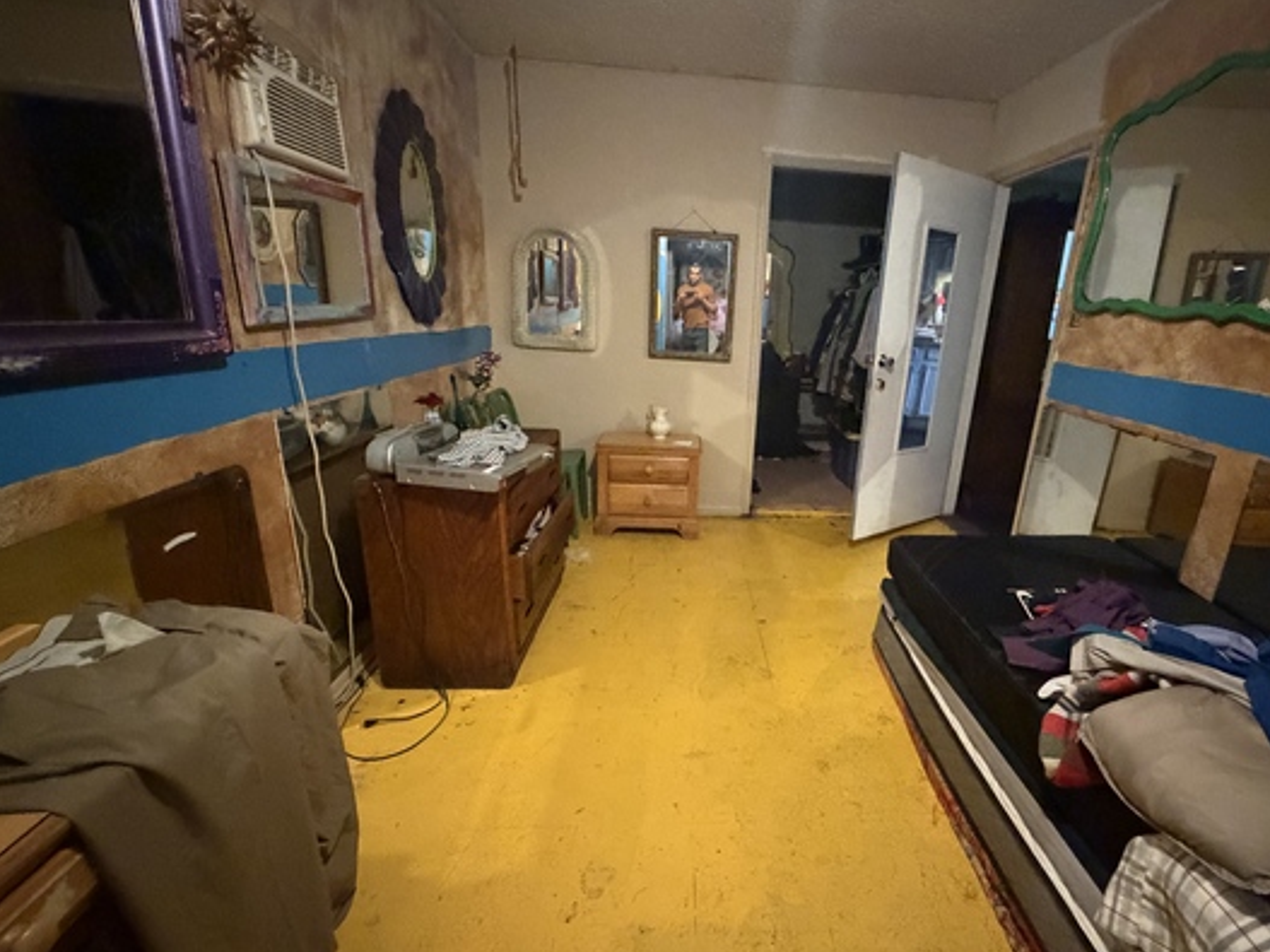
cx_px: 733
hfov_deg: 90.4
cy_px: 492
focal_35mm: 17
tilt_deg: -17.1
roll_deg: -3.7
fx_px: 624
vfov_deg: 74.7
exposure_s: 1/30
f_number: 2.2
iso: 1600
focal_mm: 2.22
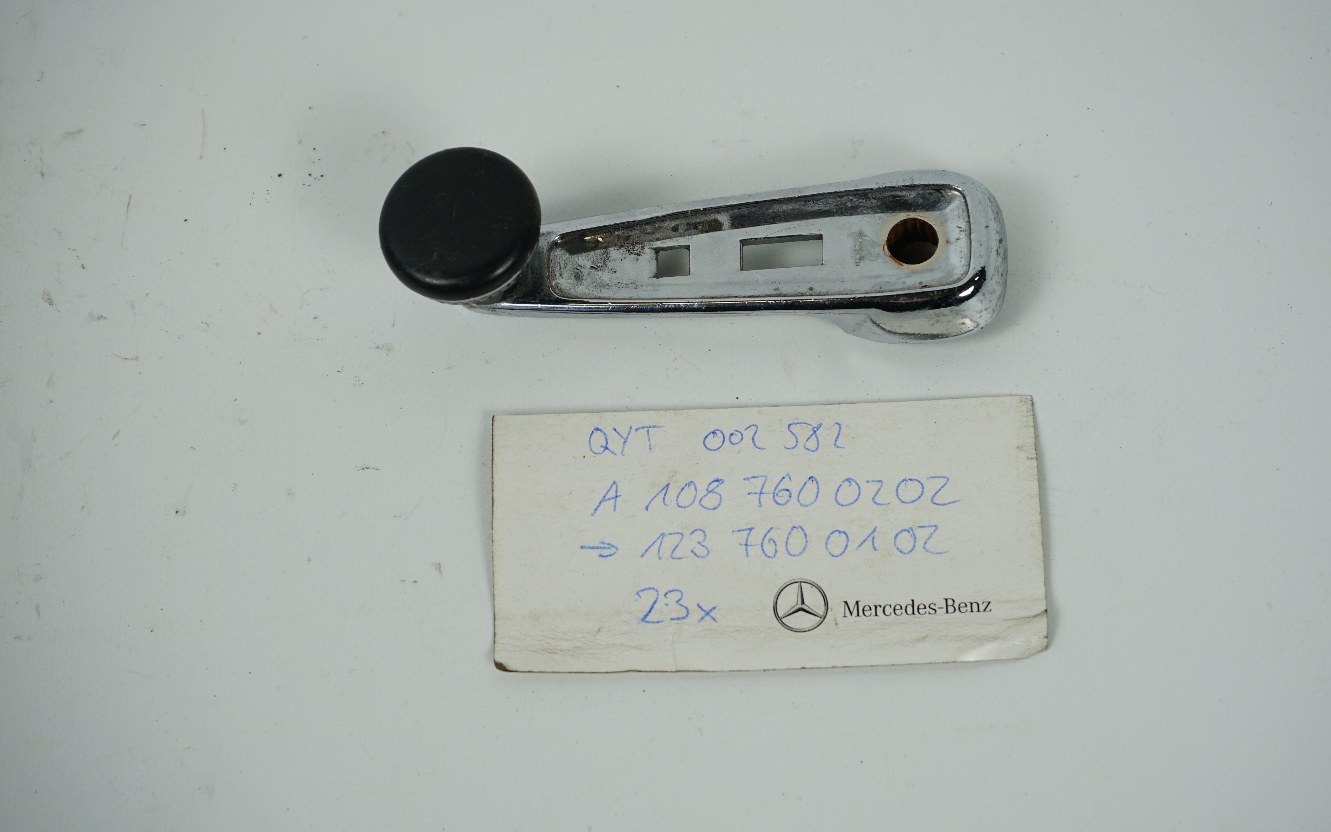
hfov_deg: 25.2
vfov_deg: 15.9
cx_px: 741
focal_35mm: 82
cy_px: 405
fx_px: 2975
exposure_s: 1/200
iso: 200
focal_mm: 70
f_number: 7.1
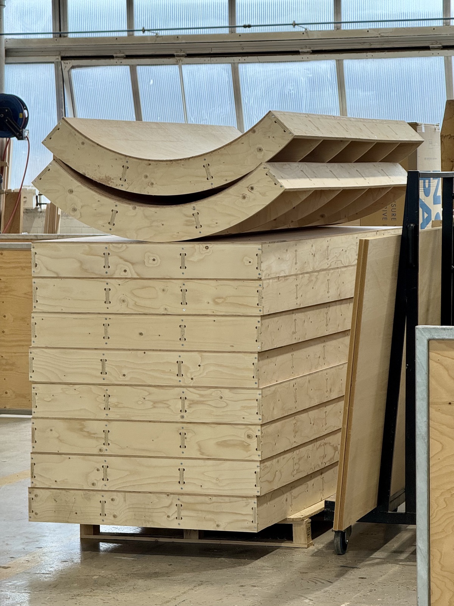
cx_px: 227
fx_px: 2098
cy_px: 303
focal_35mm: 120
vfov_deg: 16.4
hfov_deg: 12.3
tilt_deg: -3.4
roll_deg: -0.3
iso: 64
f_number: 2.8
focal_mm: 15.66
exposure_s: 1/100
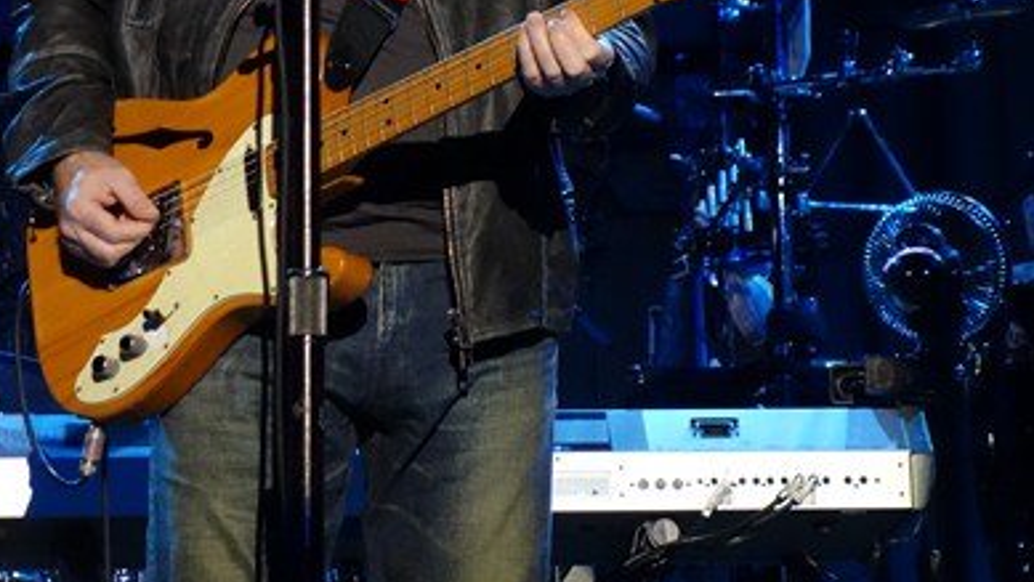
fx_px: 4360
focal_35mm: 159
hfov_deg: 13.5
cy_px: 29
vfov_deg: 7.6
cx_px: 517
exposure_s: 1/100
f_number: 4.9
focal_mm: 37.1
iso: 3200
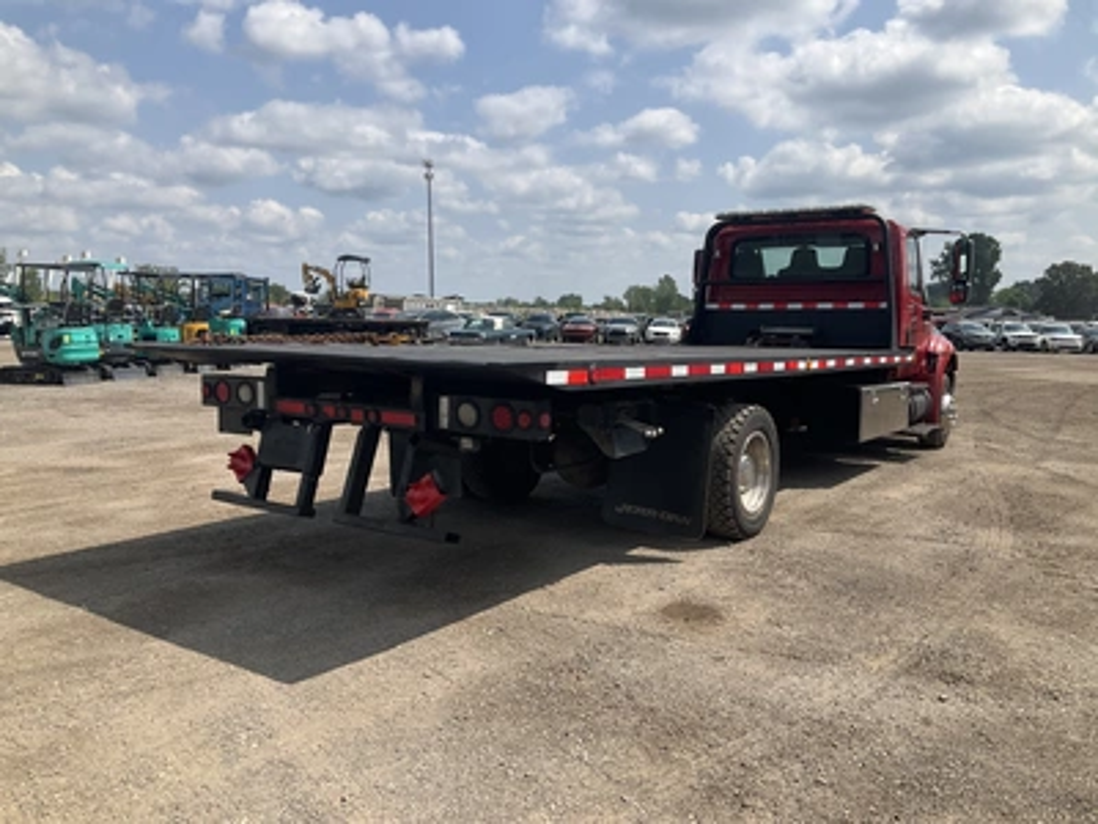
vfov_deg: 48.2
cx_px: 549
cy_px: 412
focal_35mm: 29
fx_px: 920
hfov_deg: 61.7
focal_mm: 3
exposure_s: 1/2320
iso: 25
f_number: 1.8
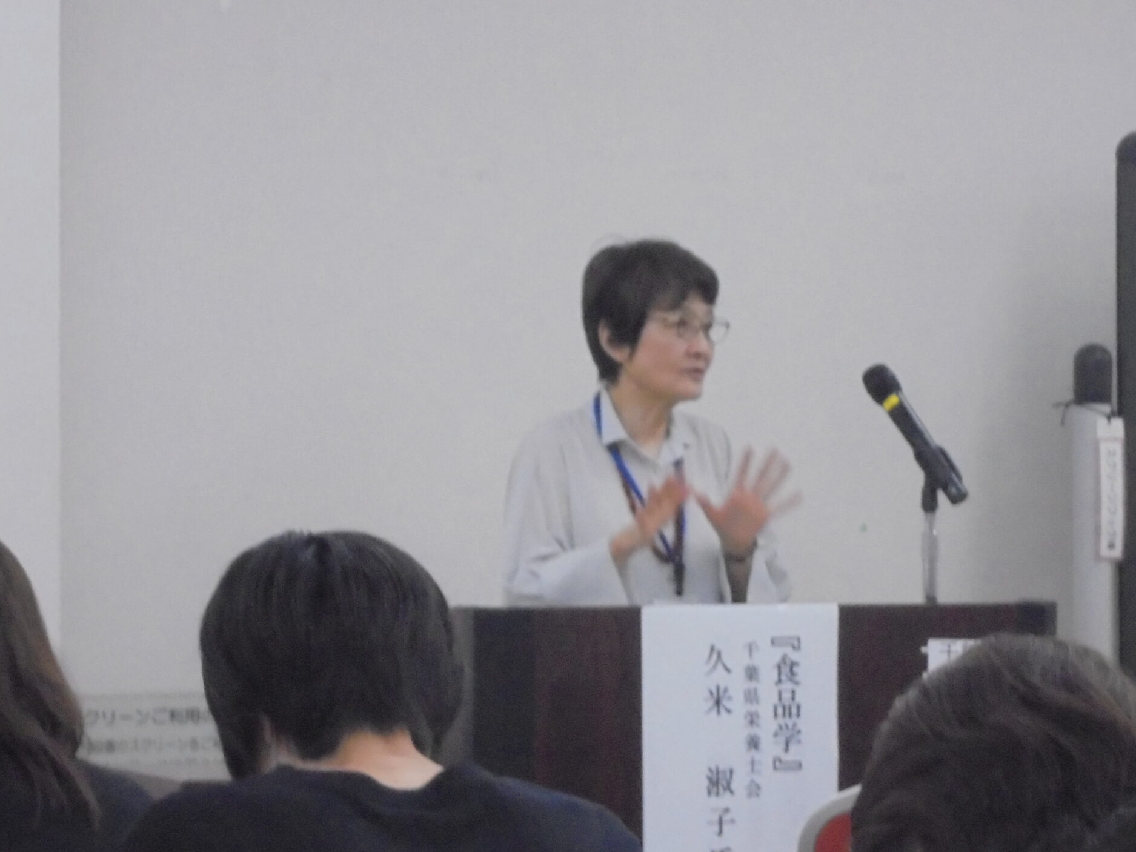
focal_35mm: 213
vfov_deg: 7.0
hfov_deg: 9.3
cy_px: 456
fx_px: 6990
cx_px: 591
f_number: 6.5
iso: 800
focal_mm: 27.6
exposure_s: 1/50
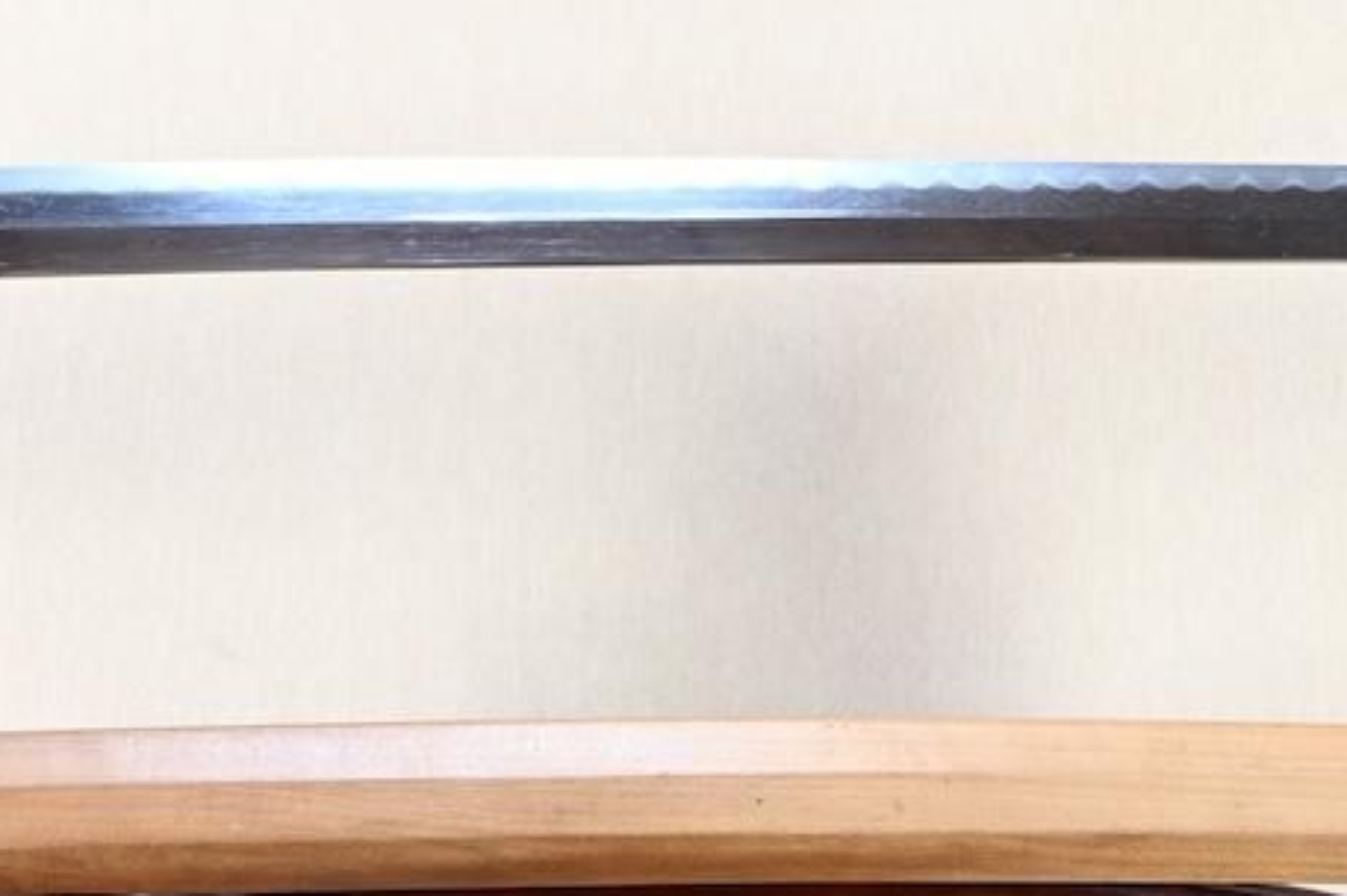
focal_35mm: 92
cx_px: 681
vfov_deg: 14.8
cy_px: 217
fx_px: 3440
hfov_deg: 22.2
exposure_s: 1/3
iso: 100
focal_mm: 20
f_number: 3.5
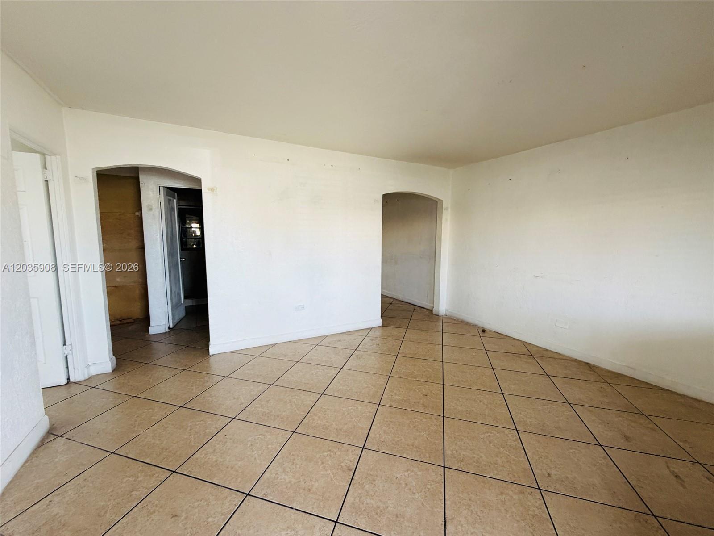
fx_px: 289
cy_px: 268
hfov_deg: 102.1
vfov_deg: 85.7
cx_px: 357
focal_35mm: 14
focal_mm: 2.22
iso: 250
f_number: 2.2
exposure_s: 1/121
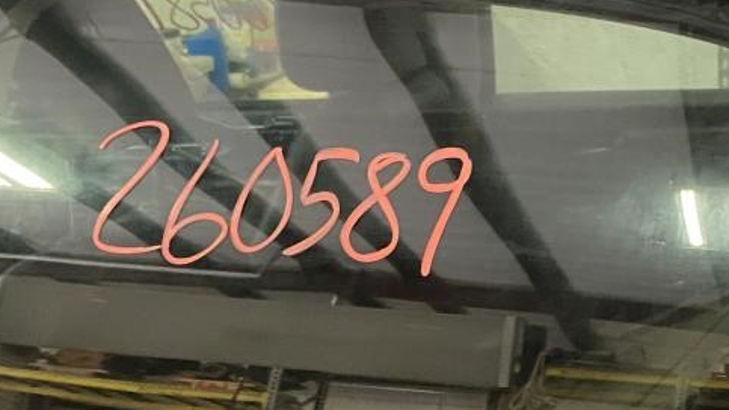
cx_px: 569
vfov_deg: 16.0
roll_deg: +4.5
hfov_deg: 27.7
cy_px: 321
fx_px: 1450
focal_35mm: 75
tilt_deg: -15.5
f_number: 1.8
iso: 400
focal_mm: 4.25
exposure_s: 1/60
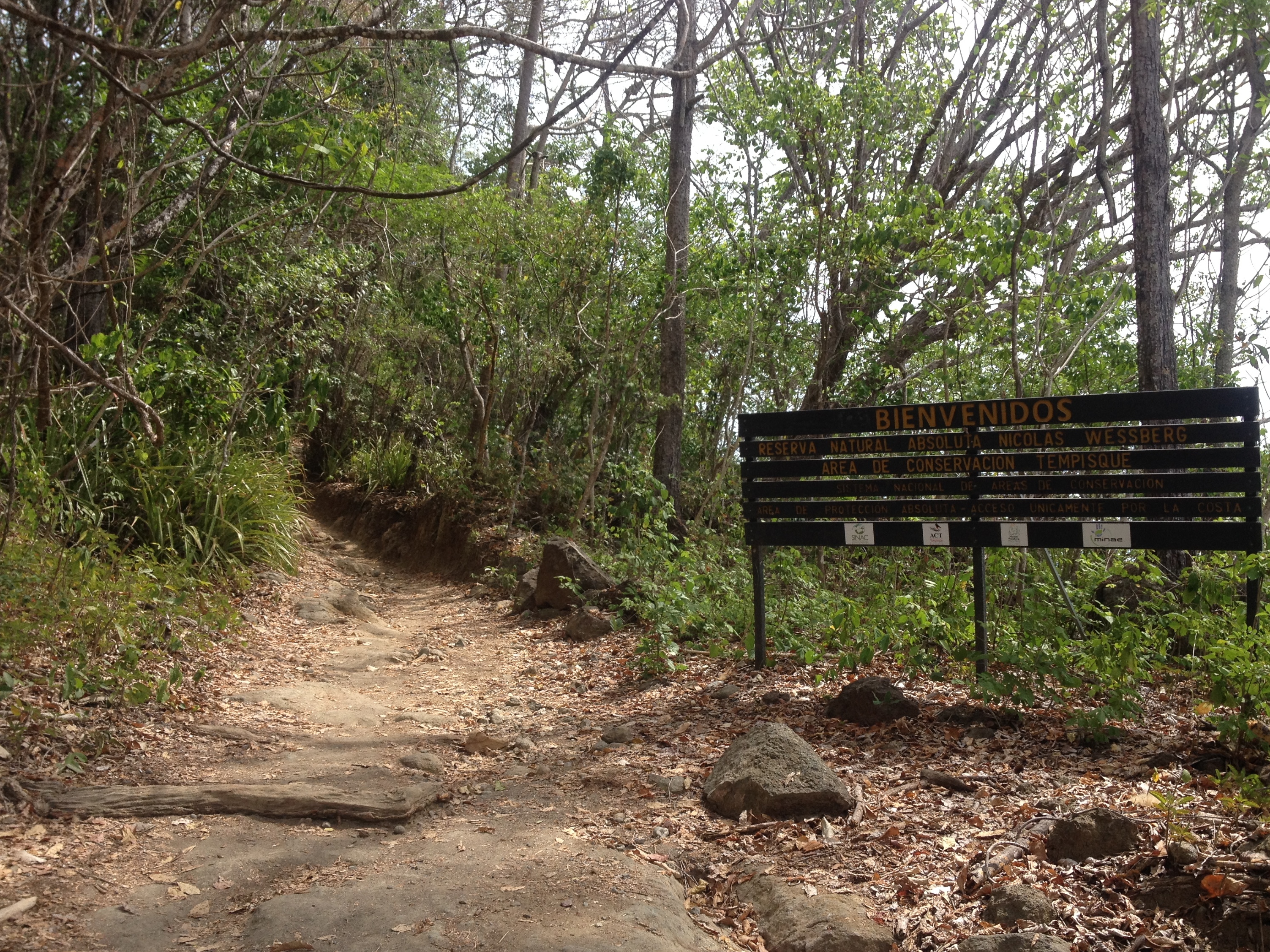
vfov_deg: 37.7
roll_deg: -1.0
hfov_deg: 48.9
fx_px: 1394
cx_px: 671
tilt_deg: +0.1
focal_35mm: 38
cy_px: 505
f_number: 2.4
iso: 50
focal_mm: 4.28
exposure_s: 1/789
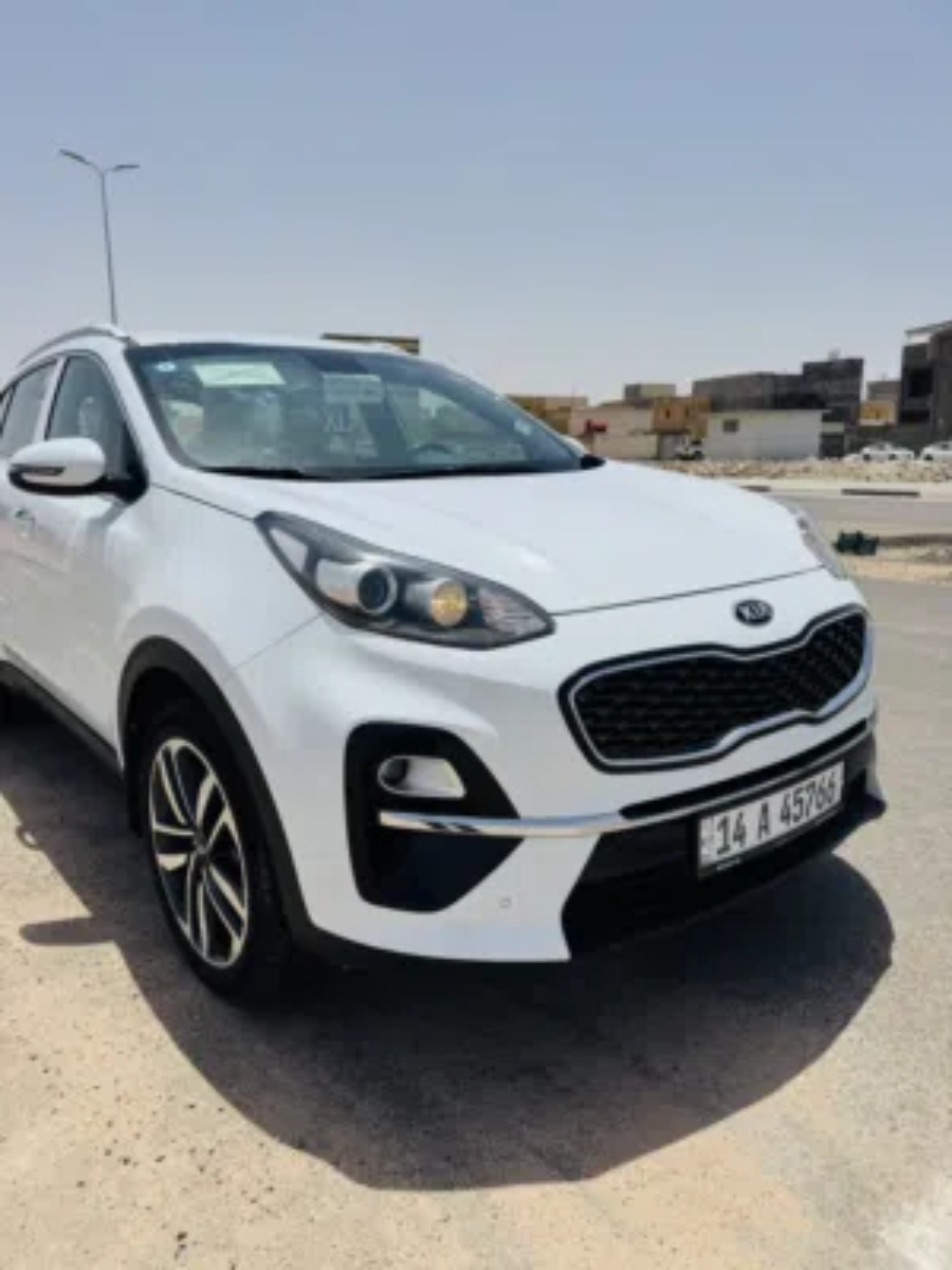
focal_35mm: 24
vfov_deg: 71.6
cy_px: 635
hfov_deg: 56.8
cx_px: 476
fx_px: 880
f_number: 1.78
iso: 80
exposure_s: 1/12346
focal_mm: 6.76
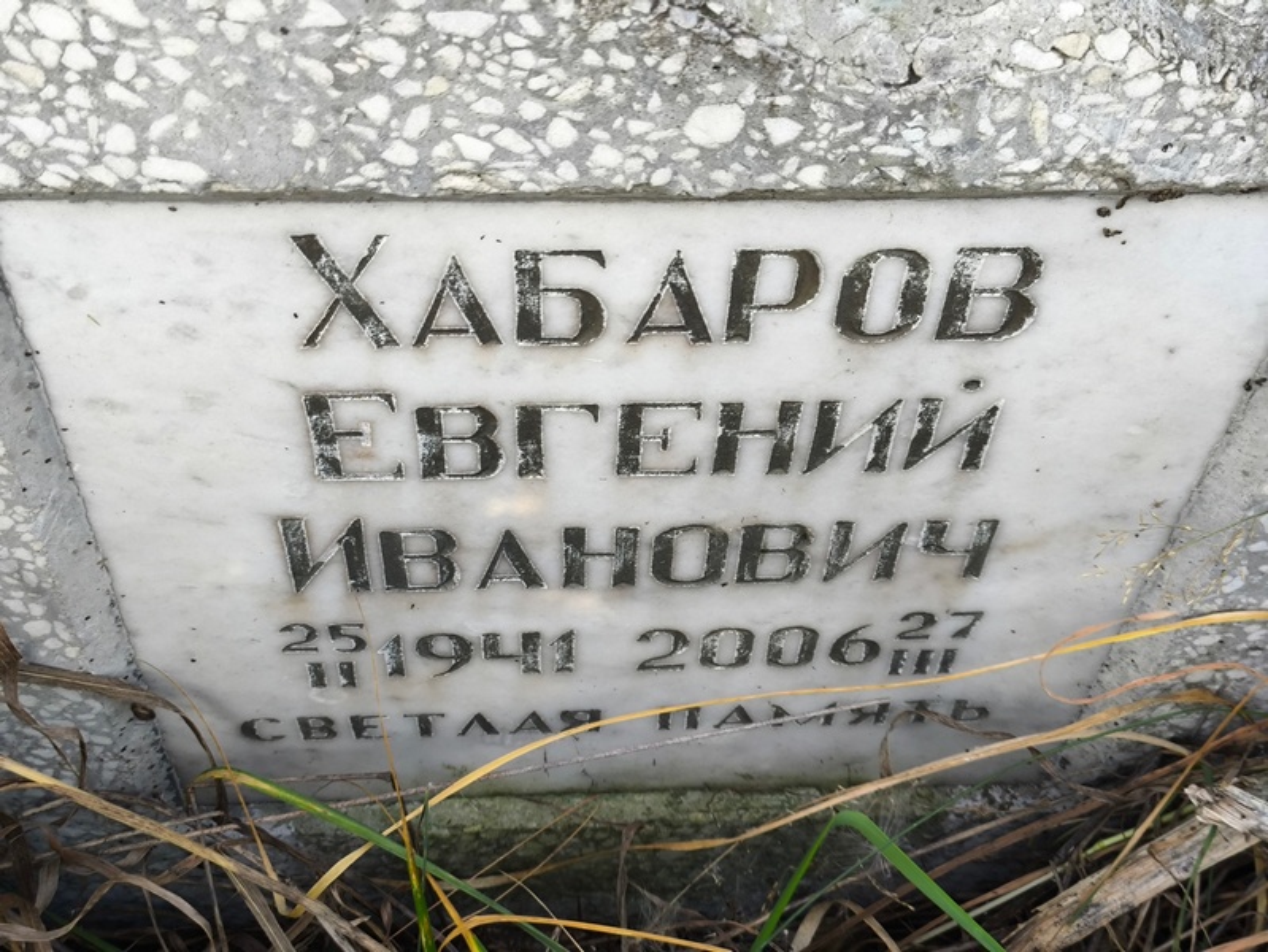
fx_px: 1832
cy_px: 476
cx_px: 634
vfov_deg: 29.1
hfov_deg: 38.2
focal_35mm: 50
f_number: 1.7
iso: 100
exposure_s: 1/50
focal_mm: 4.71
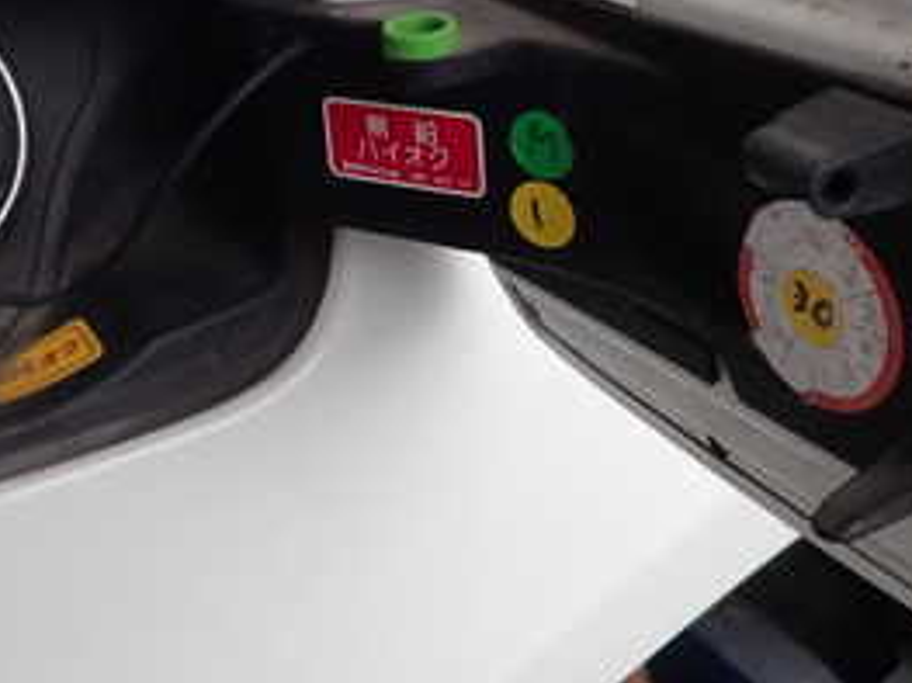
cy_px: 135
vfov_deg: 25.2
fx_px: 1501
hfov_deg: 33.4
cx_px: 281
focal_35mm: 57
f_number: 2
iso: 100
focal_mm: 4.5
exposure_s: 1/320
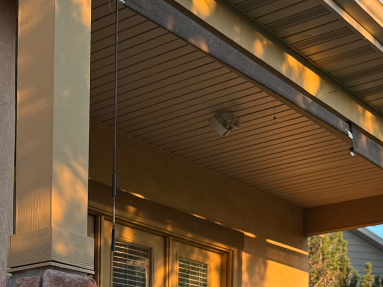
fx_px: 786
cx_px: 52
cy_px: 392
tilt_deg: +0.9
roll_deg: -0.6
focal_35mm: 71
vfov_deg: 18.9
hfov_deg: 26.6
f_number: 1.78
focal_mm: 6.76
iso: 64
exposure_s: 1/225
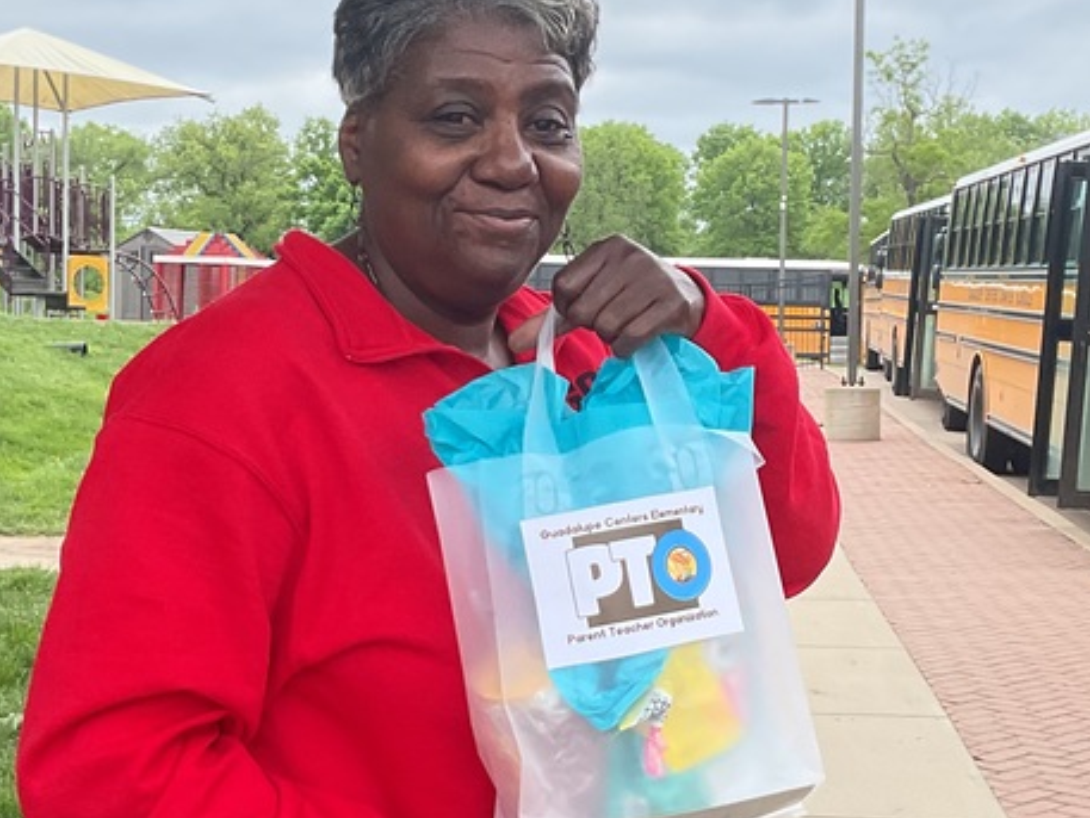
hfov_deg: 29.8
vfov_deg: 22.6
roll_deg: -0.6
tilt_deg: -1.8
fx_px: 2047
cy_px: 405
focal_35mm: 65
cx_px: 587
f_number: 1.8
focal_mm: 3
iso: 16
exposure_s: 1/1168
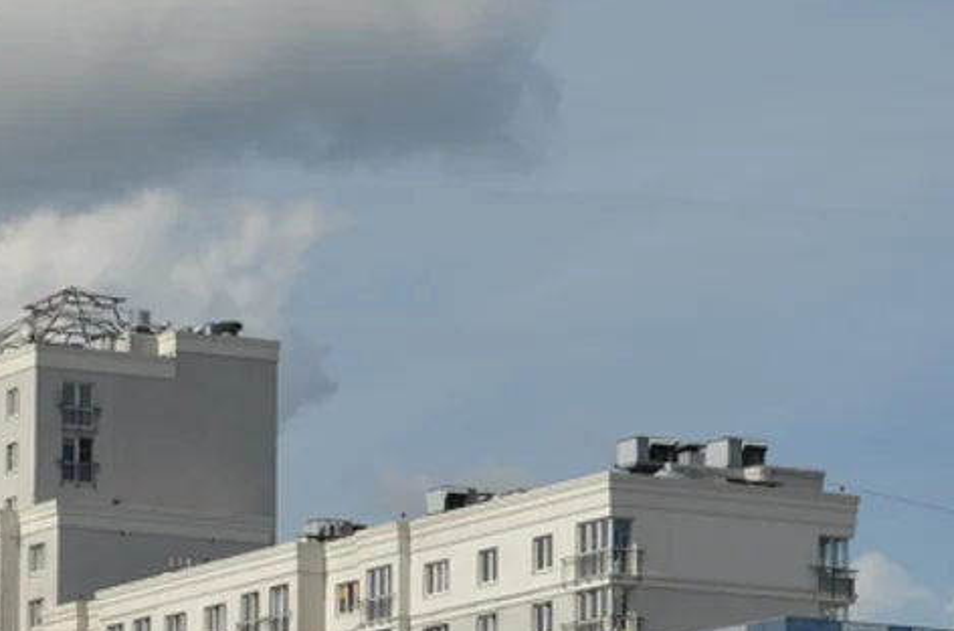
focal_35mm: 187
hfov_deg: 10.9
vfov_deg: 7.2
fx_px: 4942
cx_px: -22
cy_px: 915
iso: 100
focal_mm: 42
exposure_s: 1/400
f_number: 10
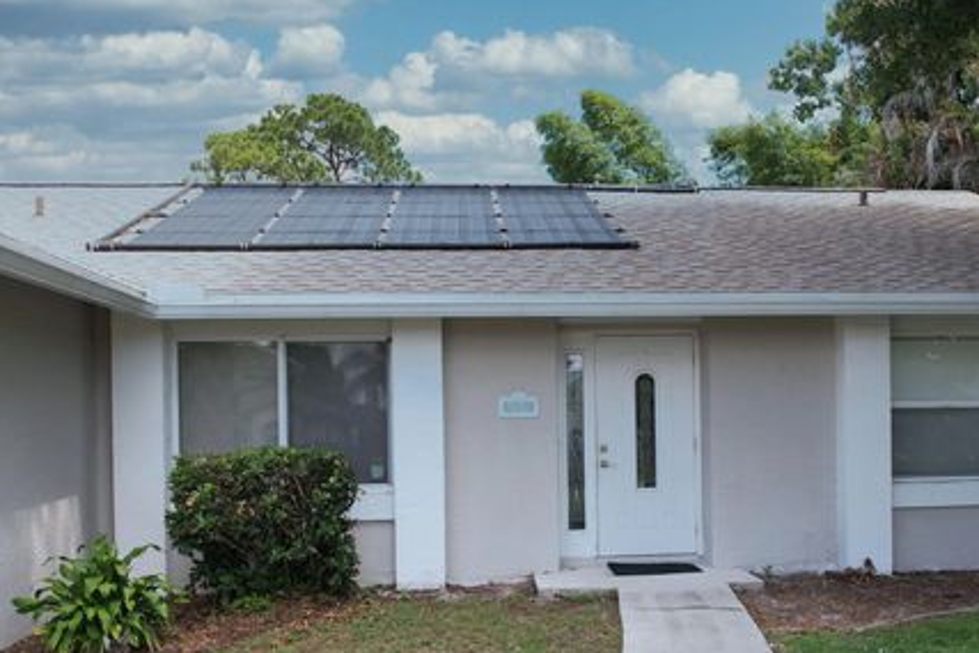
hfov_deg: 57.1
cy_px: 432
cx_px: 546
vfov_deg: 39.6
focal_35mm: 33
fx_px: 898
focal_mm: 8.4
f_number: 2.8
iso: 100
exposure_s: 1/25
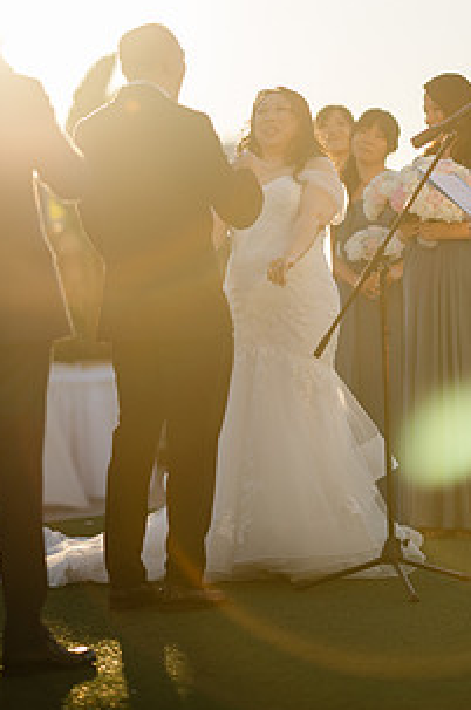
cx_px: 247
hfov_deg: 8.8
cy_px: 216
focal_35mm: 156
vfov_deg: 13.2
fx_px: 3072
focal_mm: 105
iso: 100
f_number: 1.4
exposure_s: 1/5000
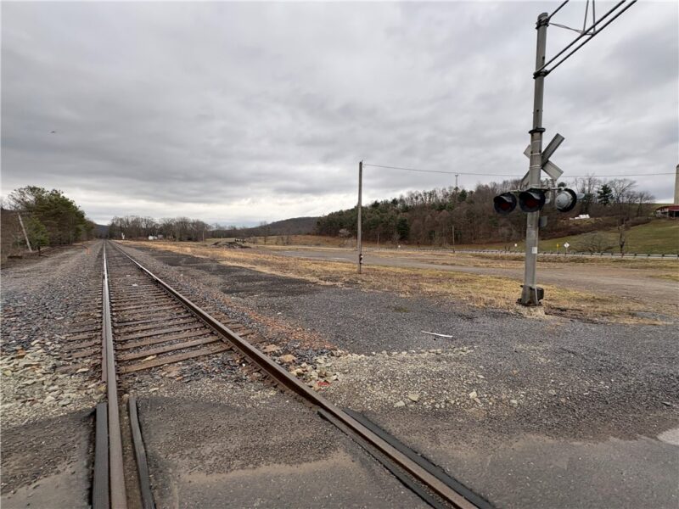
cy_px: 254
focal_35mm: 14
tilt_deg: -3.4
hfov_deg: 102.1
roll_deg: +2.4
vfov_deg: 85.7
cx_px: 340
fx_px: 275
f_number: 2.2
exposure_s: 1/99
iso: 40
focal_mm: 2.22
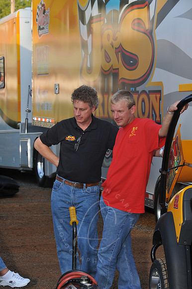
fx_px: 1081
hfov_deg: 10.1
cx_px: 96
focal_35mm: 135
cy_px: 144
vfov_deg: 15.2
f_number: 10
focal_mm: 135
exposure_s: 1/250
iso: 500
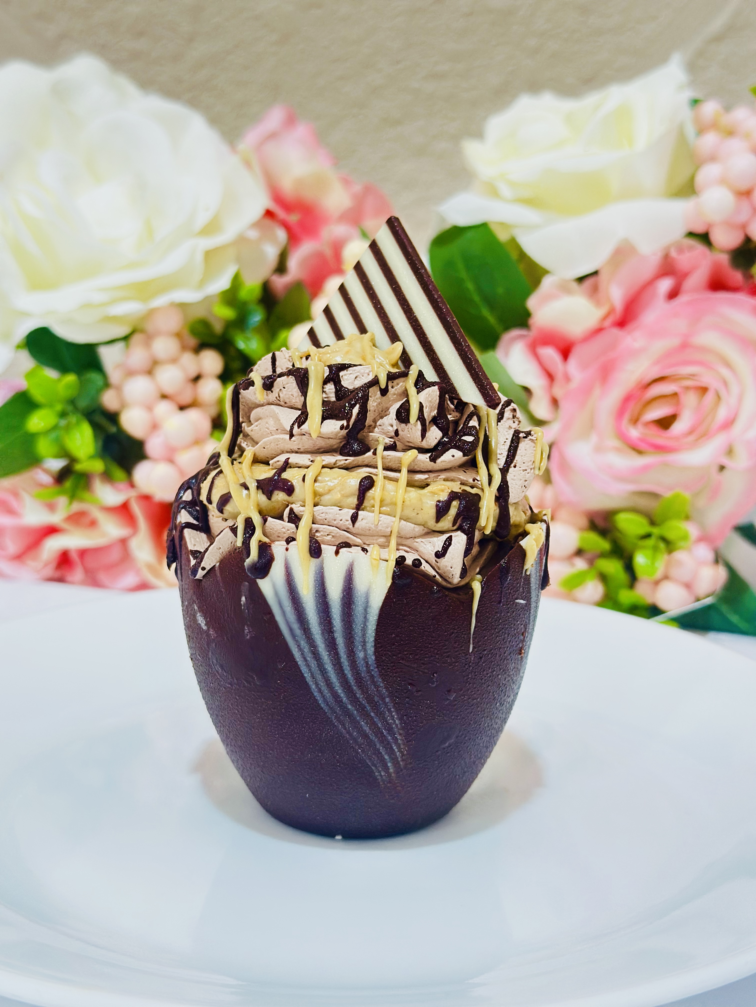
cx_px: 378
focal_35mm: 48
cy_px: 504
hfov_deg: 30.3
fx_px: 1398
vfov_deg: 39.7
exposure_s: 1/40
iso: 320
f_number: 1.78
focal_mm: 6.86
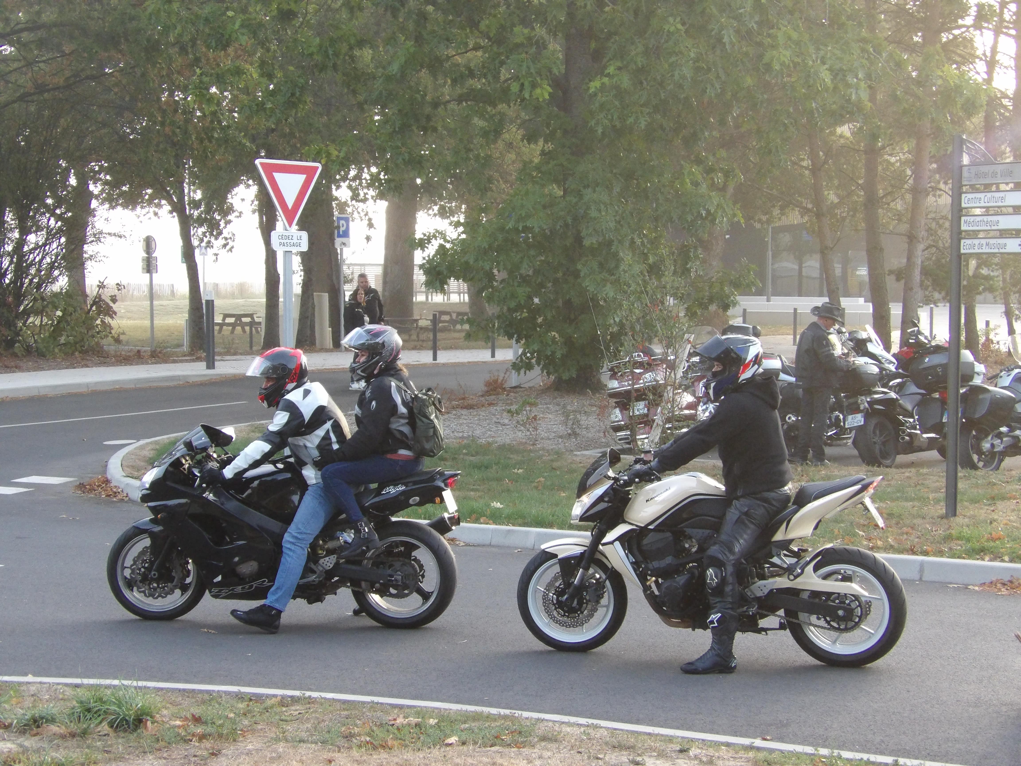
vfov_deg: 20.4
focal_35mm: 72
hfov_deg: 27.0
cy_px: 383
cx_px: 510
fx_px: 2124
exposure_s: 1/100
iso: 408
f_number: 4.1
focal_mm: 13
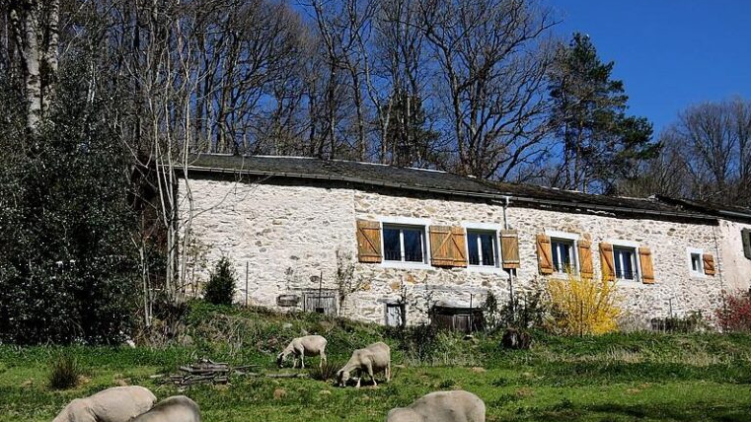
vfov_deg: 21.8
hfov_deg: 37.8
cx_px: 376
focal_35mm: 55
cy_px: 242
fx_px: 1095
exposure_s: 1/1250
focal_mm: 9
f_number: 4
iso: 100
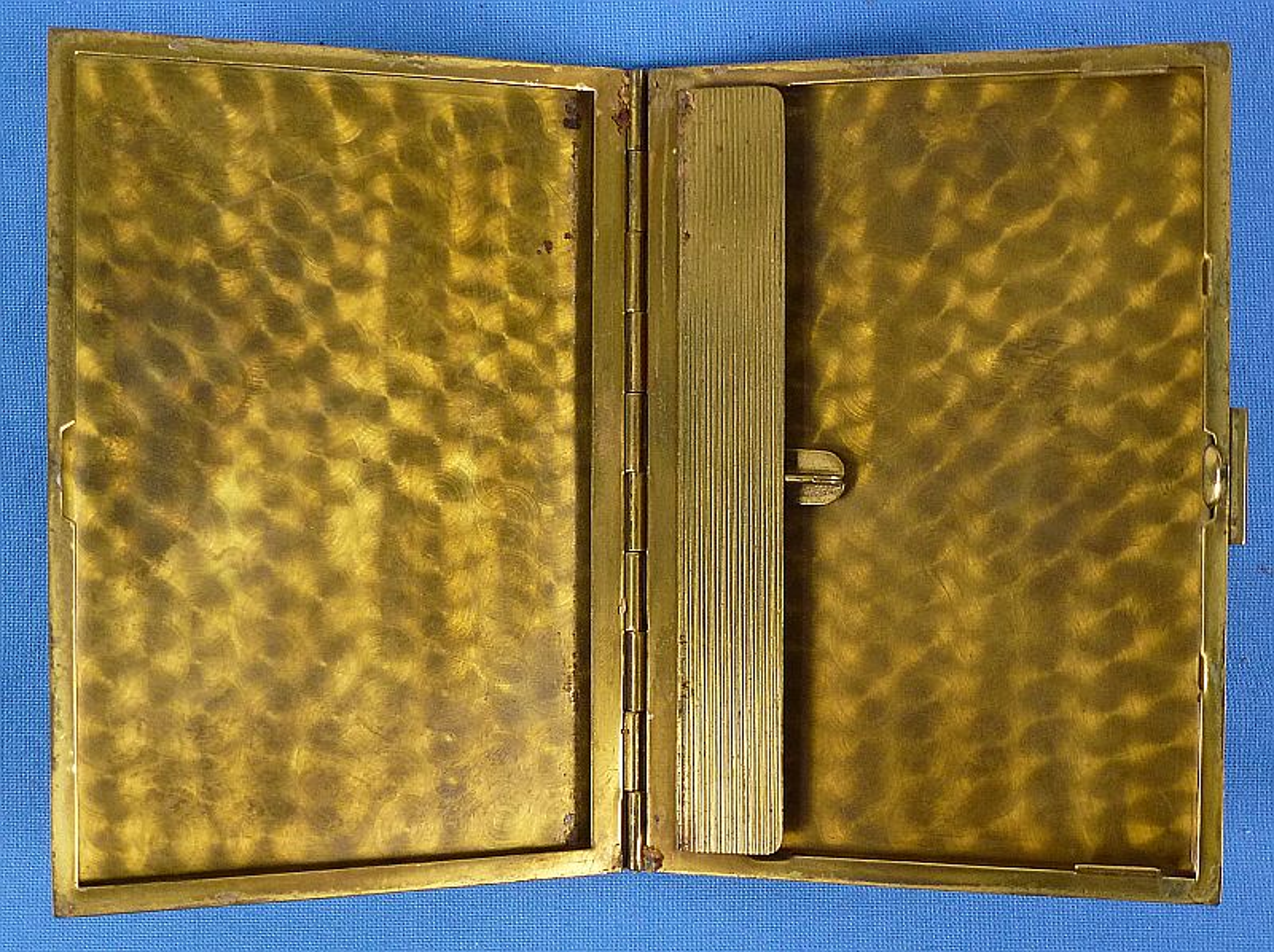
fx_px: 1801
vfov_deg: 29.6
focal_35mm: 49
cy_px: 476
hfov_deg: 39.0
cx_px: 637
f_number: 4.1
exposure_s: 1/80
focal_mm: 8.7
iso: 320
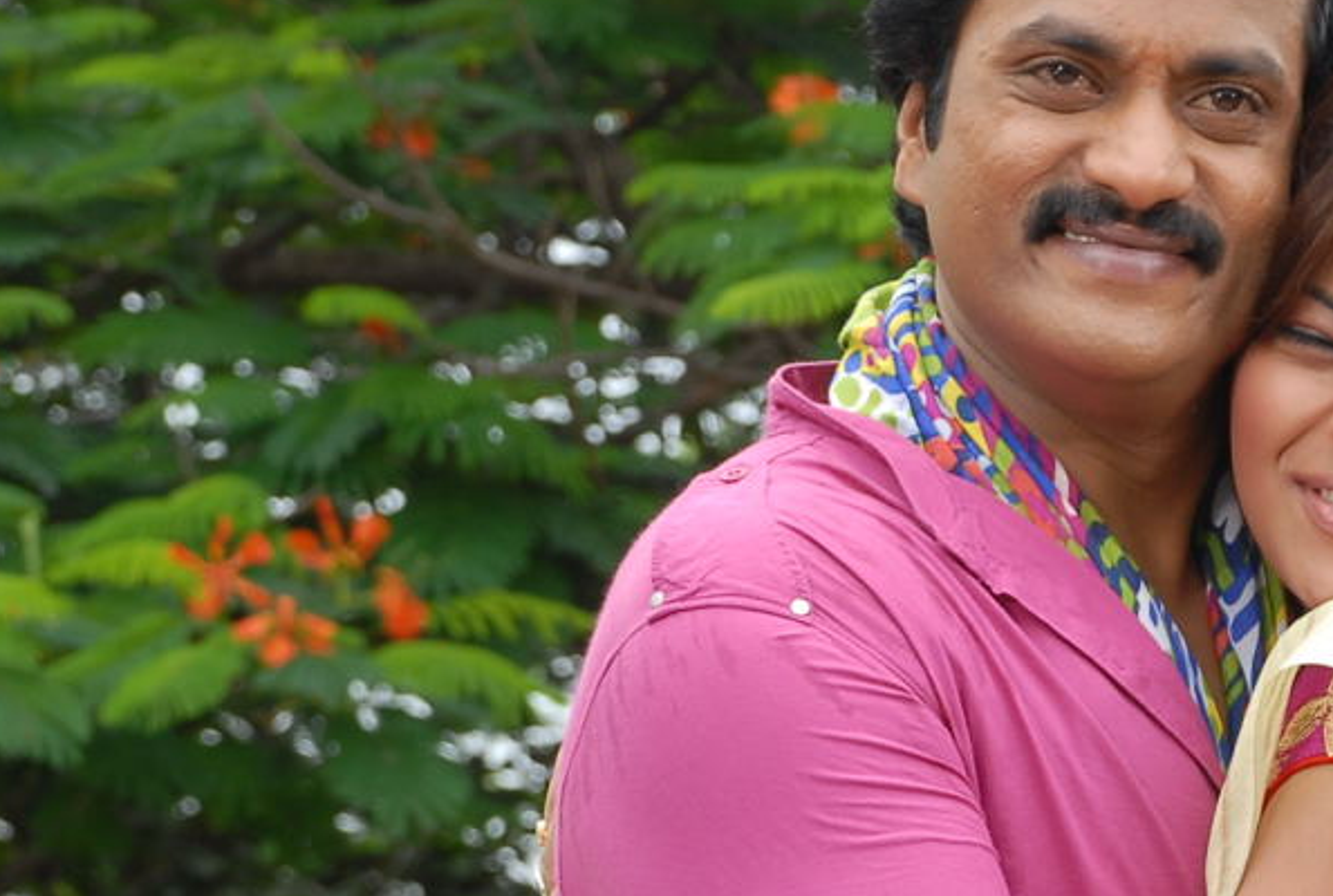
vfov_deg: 5.2
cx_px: 1243
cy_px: 741
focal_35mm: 266
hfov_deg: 7.7
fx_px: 9874
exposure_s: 1/125
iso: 160
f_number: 6.3
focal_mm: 66
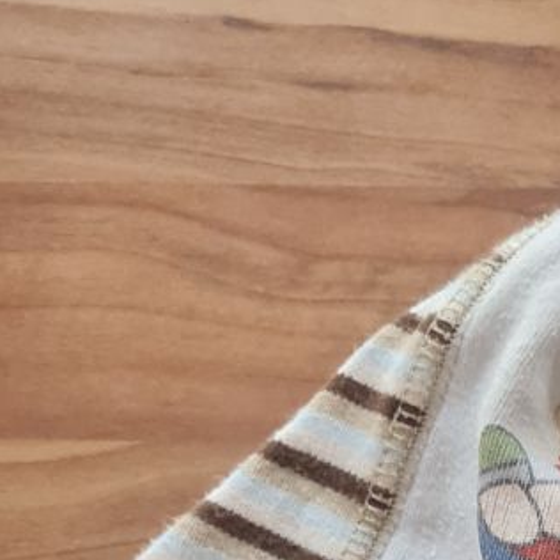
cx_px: 797
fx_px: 1775
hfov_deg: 16.6
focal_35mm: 97
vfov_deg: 15.3
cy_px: 1034
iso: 200
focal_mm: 5.4
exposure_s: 1/40
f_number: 1.8
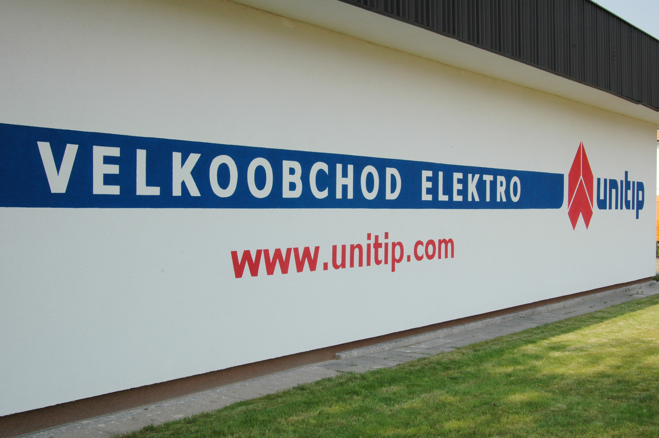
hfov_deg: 42.4
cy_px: 219
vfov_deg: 28.9
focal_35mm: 46
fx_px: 850
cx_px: 330
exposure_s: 1/125
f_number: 13
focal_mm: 31
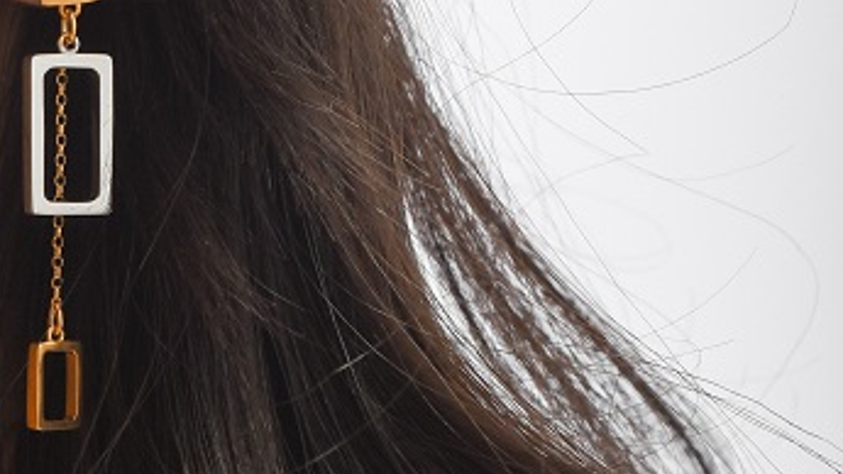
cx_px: -114
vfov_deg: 2.8
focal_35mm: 438
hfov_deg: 4.9
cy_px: 345
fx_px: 9790
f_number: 11
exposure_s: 1/125
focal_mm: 120
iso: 400
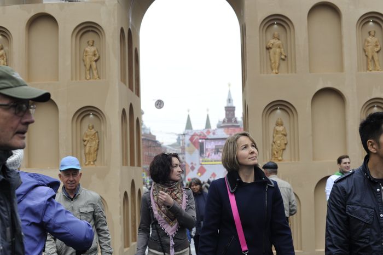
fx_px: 532
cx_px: 192
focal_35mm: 50
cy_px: 128
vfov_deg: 27.0
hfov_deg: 39.6
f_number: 6.3
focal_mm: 50
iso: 400
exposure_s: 1/400
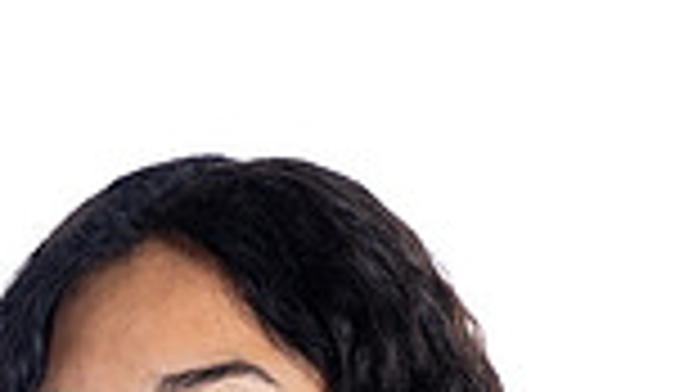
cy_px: 910
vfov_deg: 5.5
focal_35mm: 214
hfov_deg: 10.0
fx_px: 3936
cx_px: 50
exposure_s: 1/250
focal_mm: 70
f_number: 5.6
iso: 400
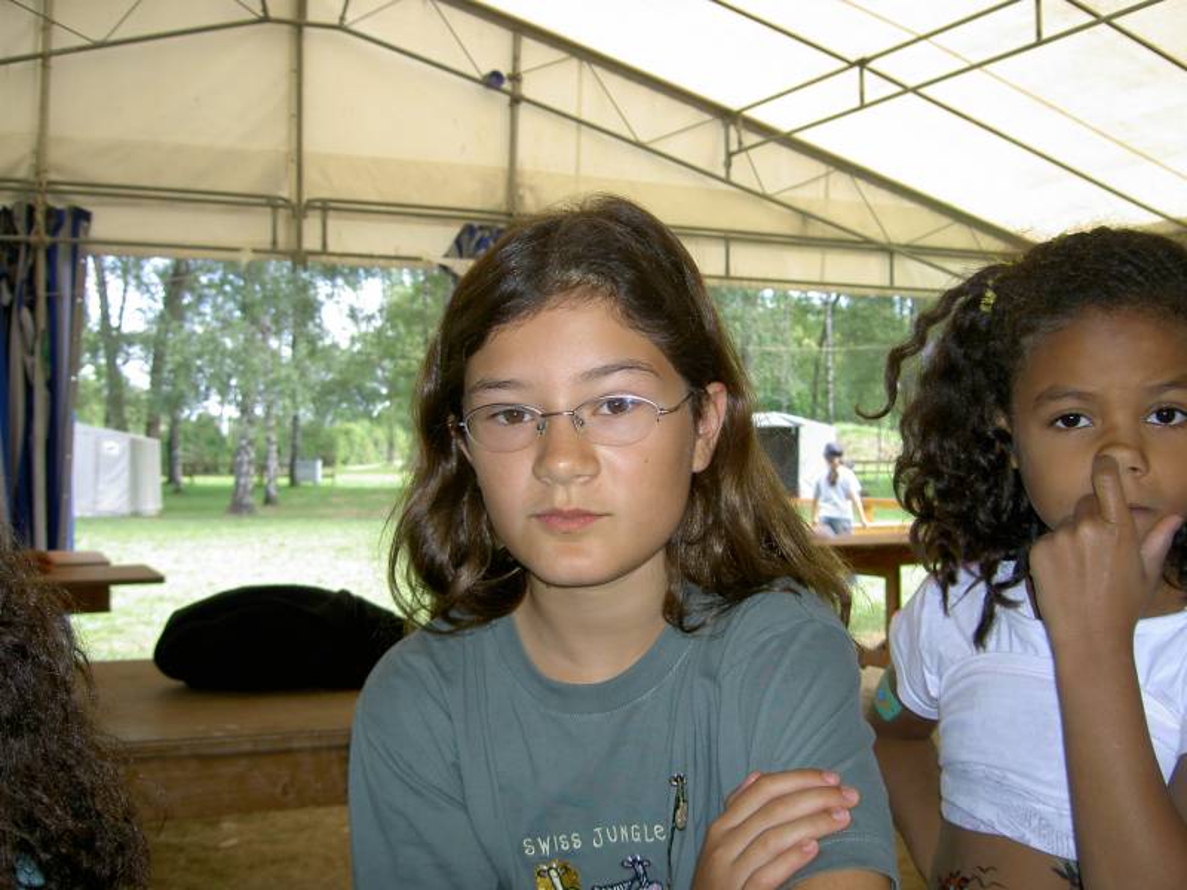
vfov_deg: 36.8
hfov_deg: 47.9
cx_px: 594
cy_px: 445
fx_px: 1337
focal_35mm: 39
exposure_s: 1/100
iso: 100
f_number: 2.8
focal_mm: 8
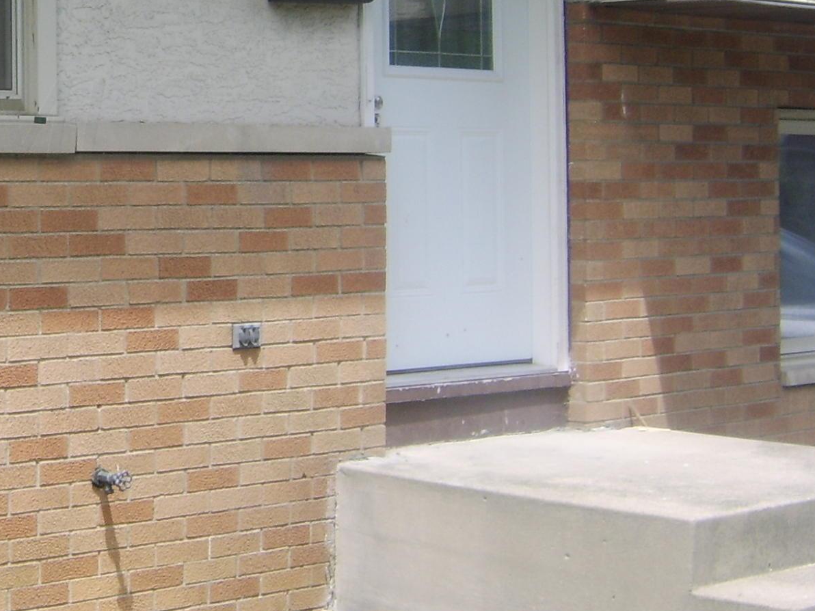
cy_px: 121
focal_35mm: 78
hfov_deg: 23.9
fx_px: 1836
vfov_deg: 18.7
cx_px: -10
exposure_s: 1/125
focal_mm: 8.13
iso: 71
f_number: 5.6
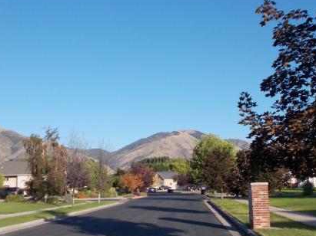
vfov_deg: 27.5
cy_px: 137
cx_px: 178
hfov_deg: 36.1
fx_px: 484
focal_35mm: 53
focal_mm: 6
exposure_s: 1/100
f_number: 9.2
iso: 80
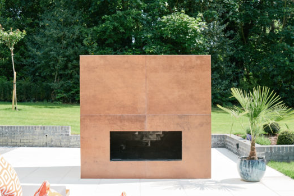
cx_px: 145
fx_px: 359
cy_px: 101
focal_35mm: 44
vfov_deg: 30.5
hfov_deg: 44.5
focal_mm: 20
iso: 160
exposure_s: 1/50
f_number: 11
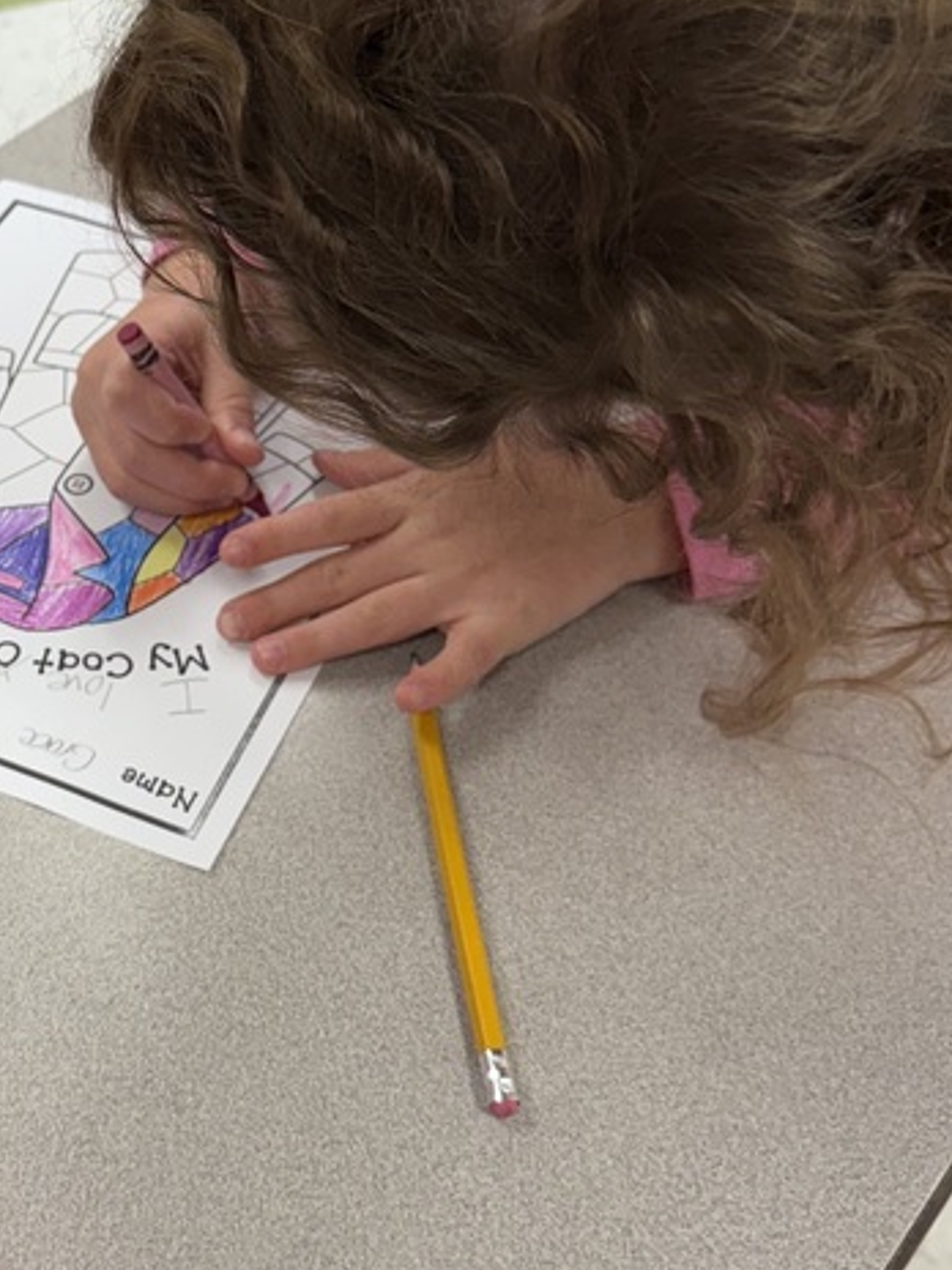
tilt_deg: -43.6
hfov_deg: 26.4
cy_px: 509
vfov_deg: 36.0
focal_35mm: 53
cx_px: 47
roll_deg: +1.6
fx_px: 1943
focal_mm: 6.76
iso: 200
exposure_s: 1/120
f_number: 1.78
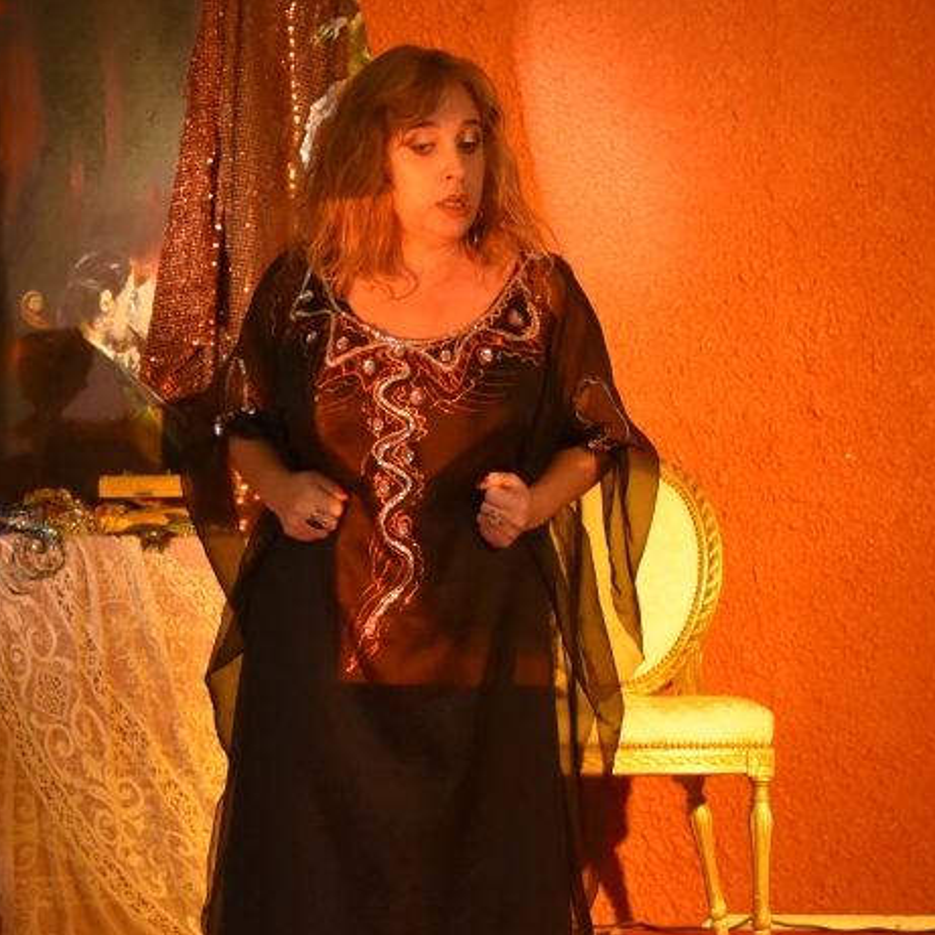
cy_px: 561
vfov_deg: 12.8
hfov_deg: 12.8
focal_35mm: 136
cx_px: 211
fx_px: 4156
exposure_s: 1/40
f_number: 4.5
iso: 3200
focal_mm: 48
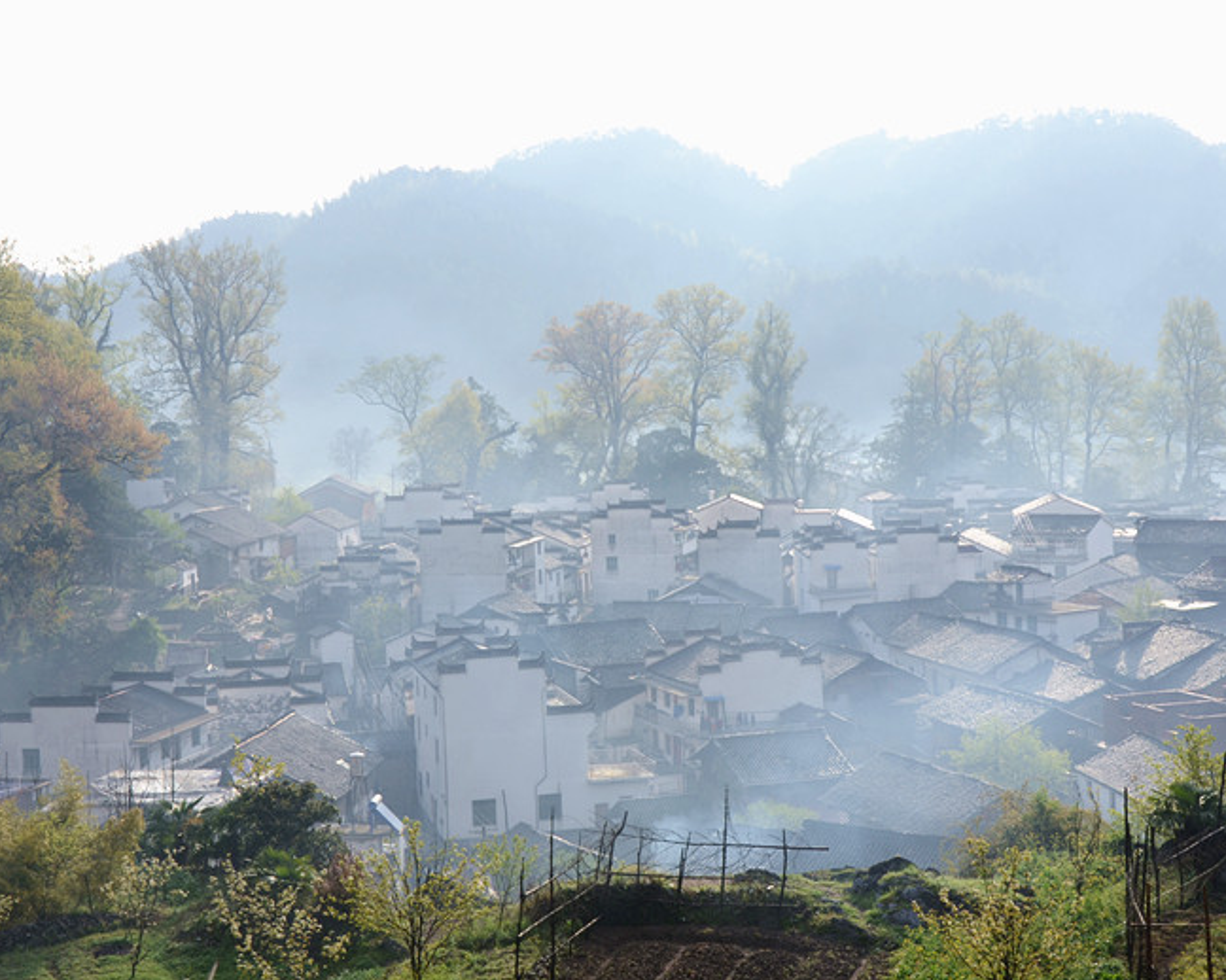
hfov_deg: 36.0
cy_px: 483
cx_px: 613
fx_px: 1886
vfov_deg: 29.1
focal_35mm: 52
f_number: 8
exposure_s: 1/250
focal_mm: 30
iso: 100
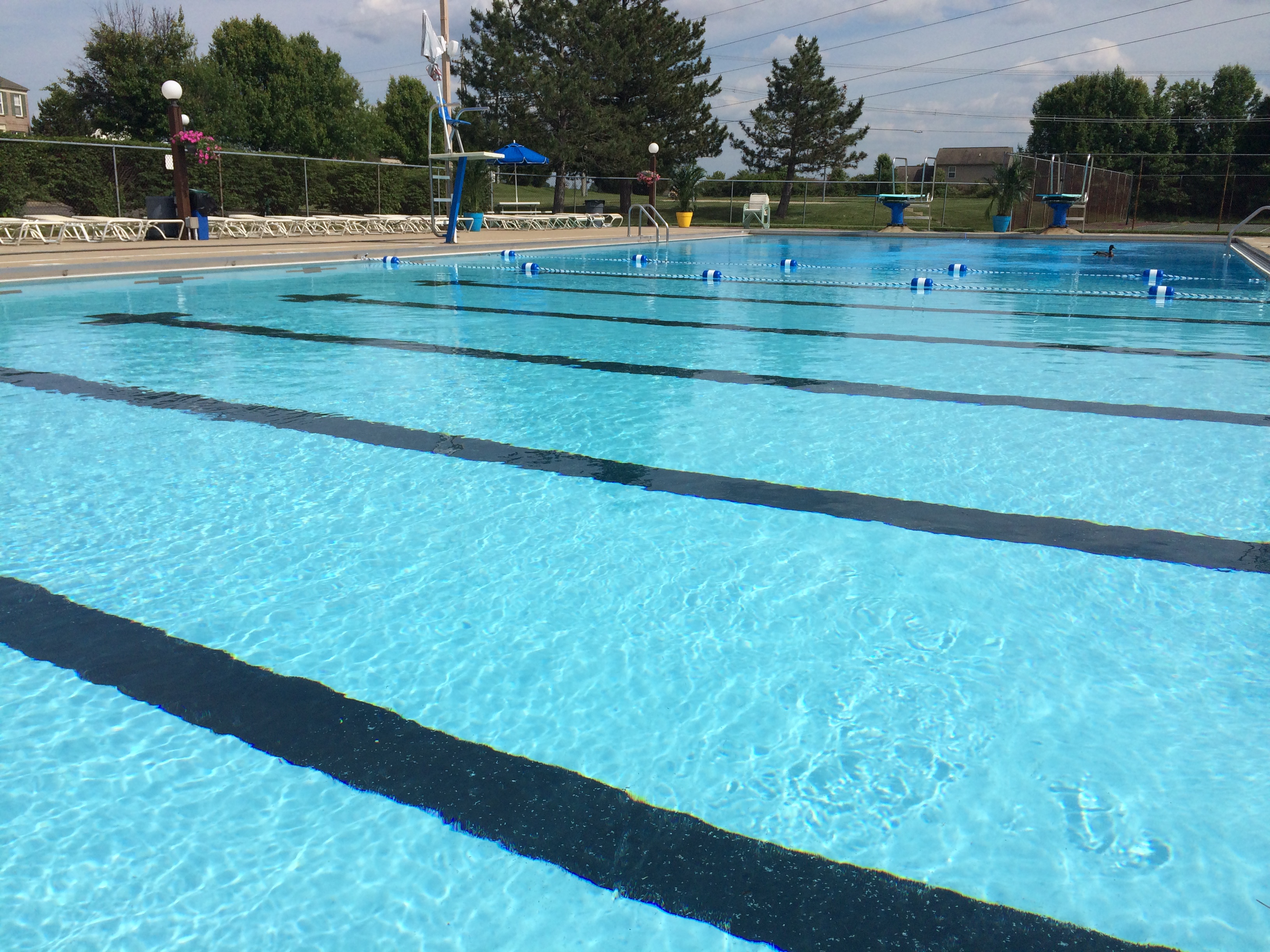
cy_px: 476
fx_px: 1064
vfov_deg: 48.2
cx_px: 635
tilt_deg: -15.4
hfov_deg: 61.7
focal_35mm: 29
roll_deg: +0.4
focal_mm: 4.15
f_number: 2.2
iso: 40
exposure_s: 1/5882
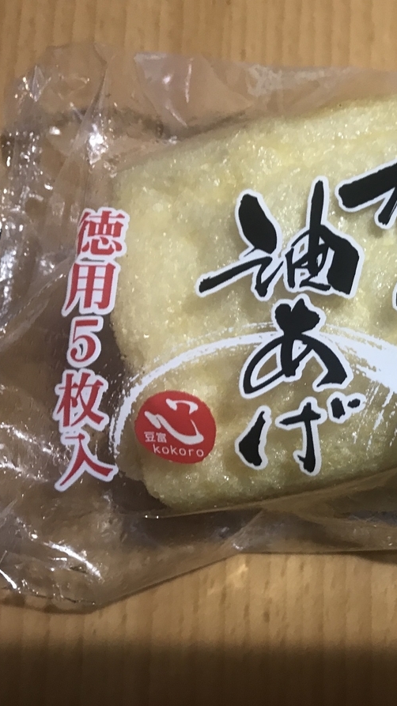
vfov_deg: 49.4
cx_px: 415
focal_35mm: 41
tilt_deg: -77.8
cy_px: 355
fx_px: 768
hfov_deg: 27.0
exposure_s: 1/17
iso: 40
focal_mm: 3.99
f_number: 1.8
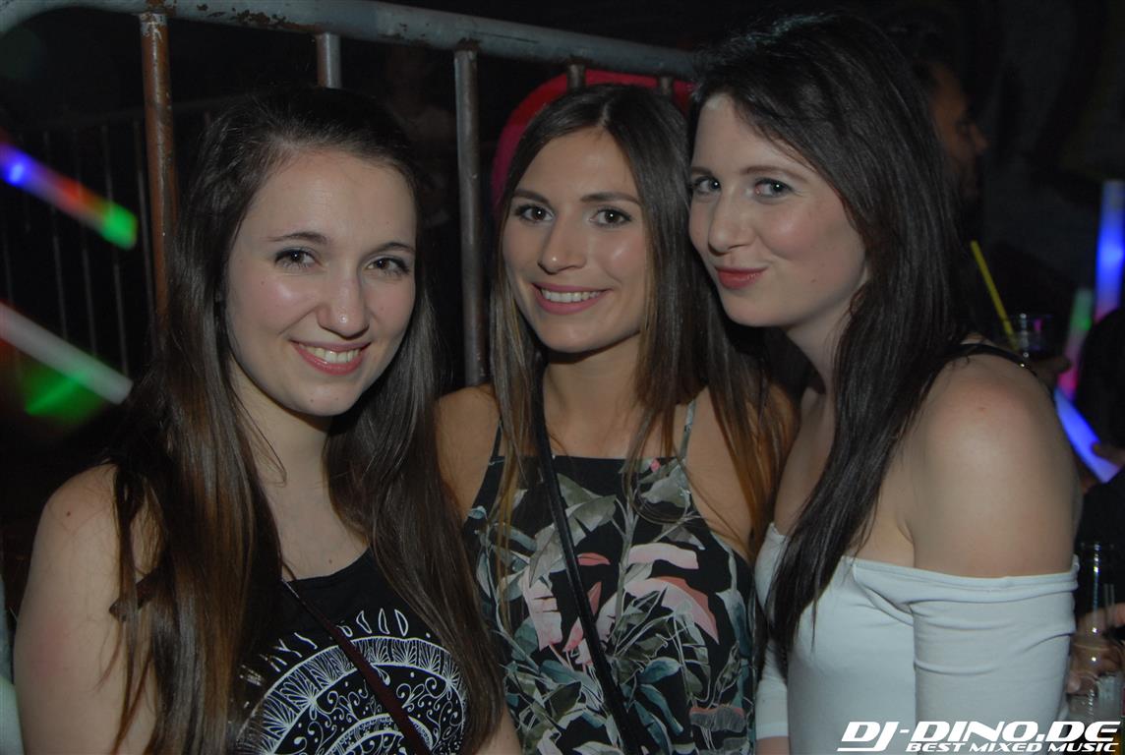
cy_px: 378
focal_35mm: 36
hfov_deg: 53.0
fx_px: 1127
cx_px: 562
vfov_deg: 37.0
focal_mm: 24
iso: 400
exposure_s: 1/60
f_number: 5.6
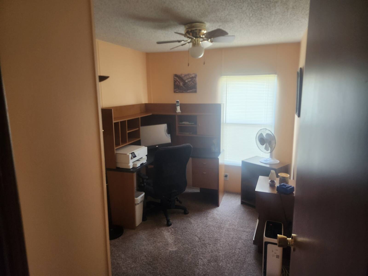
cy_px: 138
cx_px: 184
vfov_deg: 58.9
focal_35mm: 23
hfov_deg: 73.9
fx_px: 245
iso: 640
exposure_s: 1/120
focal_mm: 5.54
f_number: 1.8
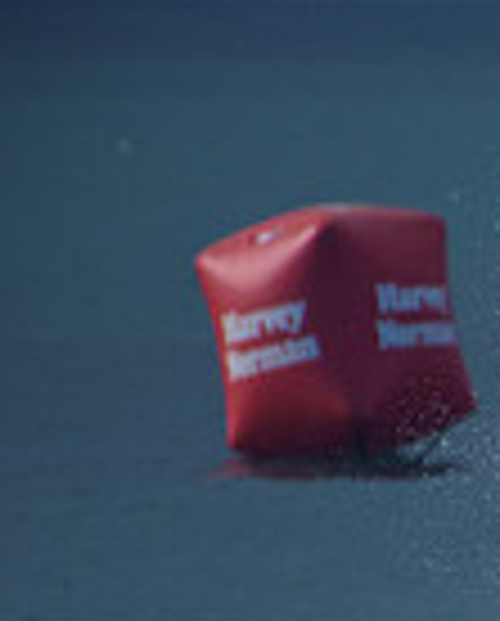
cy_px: 866
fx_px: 36929
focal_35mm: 2003
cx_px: 1261
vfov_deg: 1.0
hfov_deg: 0.8
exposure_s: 1/2000
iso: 250
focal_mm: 500
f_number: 5.6
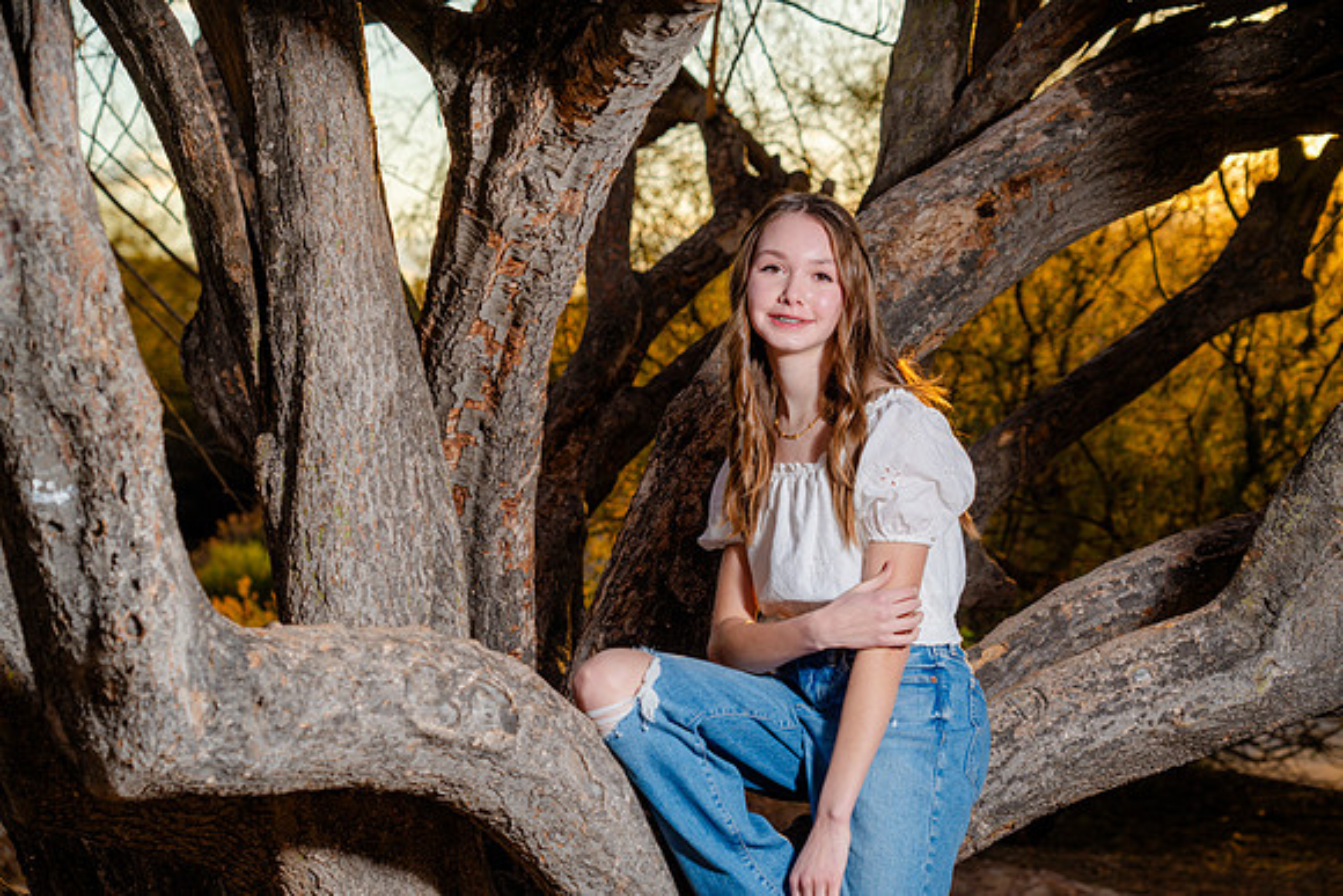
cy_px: 448
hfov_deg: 26.6
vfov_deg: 18.0
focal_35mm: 76
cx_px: 672
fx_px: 2836
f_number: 5.6
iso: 100
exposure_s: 1/200
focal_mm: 76
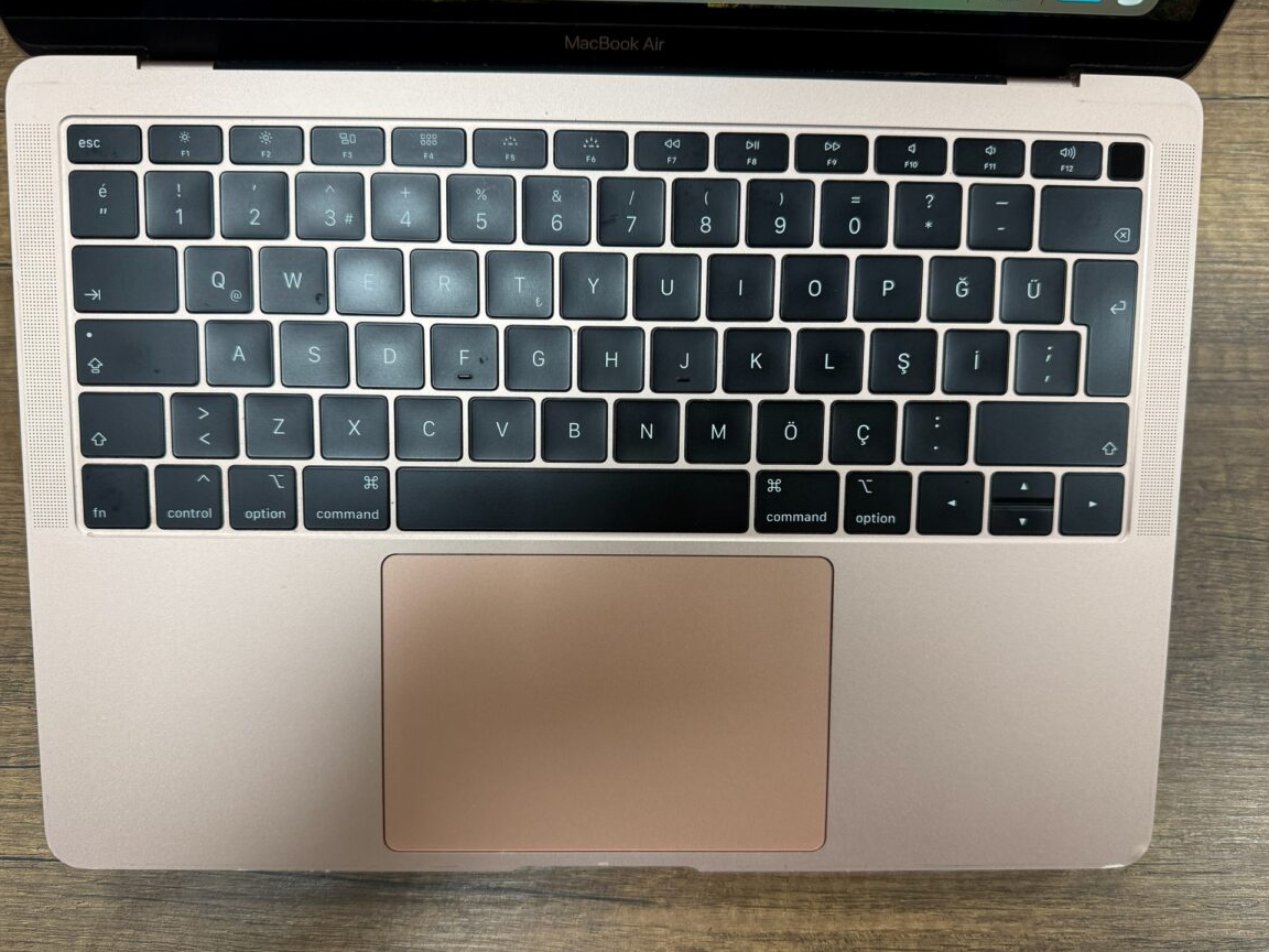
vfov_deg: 54.9
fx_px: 916
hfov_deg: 69.4
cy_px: 494
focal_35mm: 25
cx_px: 614
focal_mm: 6.76
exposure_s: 1/100
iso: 160
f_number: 1.78
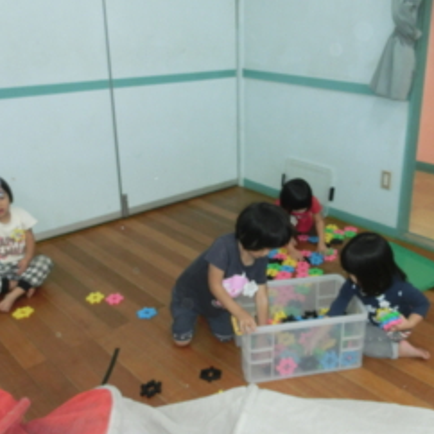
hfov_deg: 46.6
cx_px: 283
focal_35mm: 35
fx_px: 496
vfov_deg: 47.2
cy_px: 195
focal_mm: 4.24
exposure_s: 1/80
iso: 400
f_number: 3
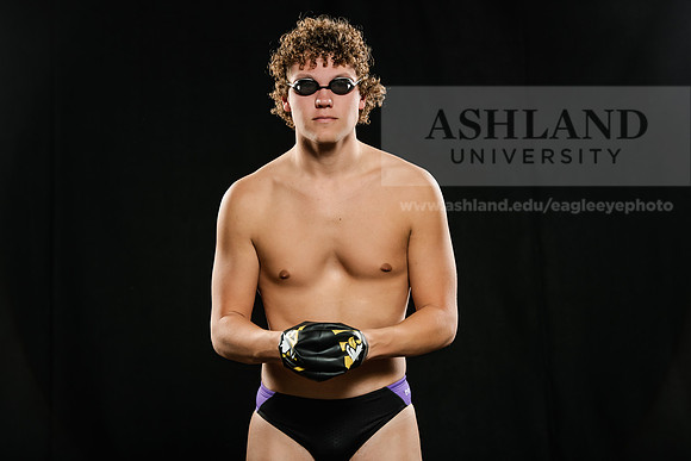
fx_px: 2150
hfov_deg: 18.3
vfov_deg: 12.2
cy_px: 230
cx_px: 346
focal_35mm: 112
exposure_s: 1/250
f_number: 5.6
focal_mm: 112
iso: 320
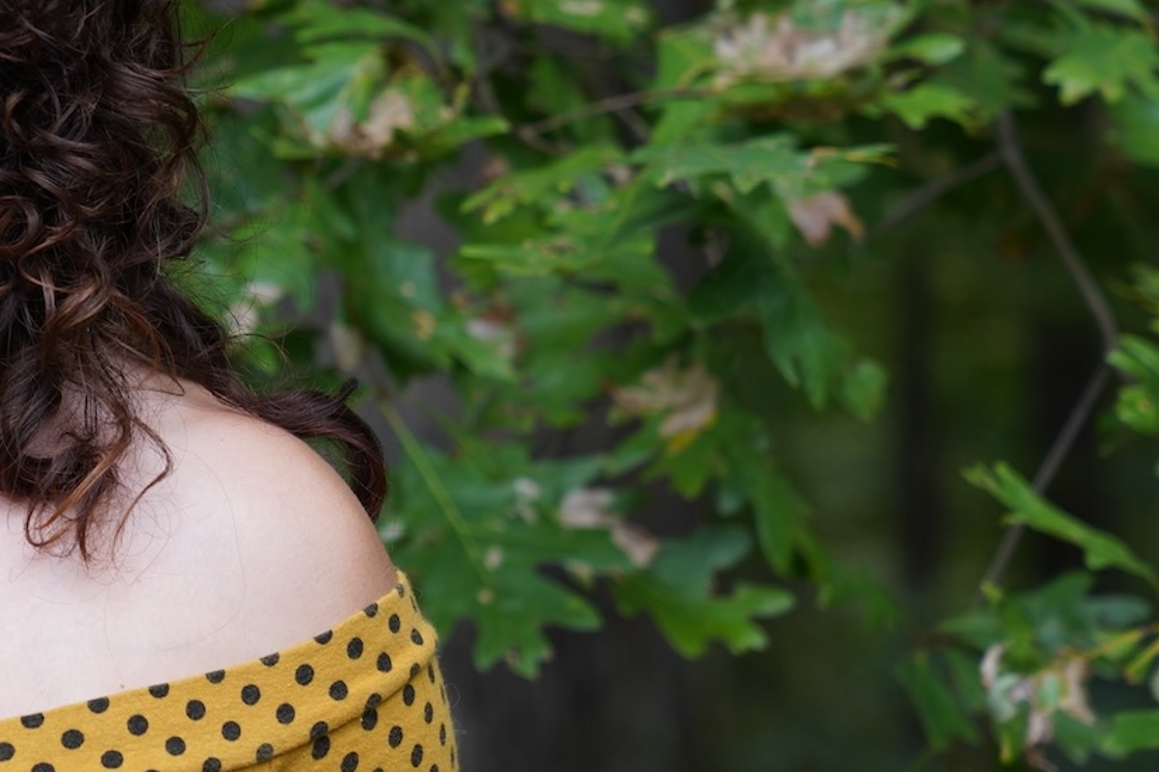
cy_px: -116
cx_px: -251
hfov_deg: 10.3
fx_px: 6342
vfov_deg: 6.9
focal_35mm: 197
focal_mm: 65
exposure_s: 1/200
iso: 100
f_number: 3.5
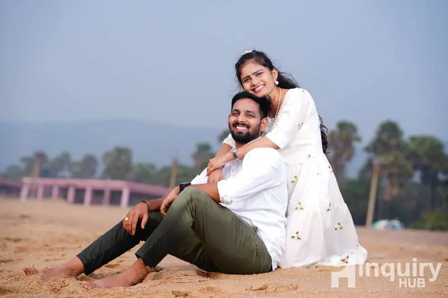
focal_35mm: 85
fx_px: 1057
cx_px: 224
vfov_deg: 16.1
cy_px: 149
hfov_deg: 23.9
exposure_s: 1/800
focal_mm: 85
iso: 50
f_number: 2.8
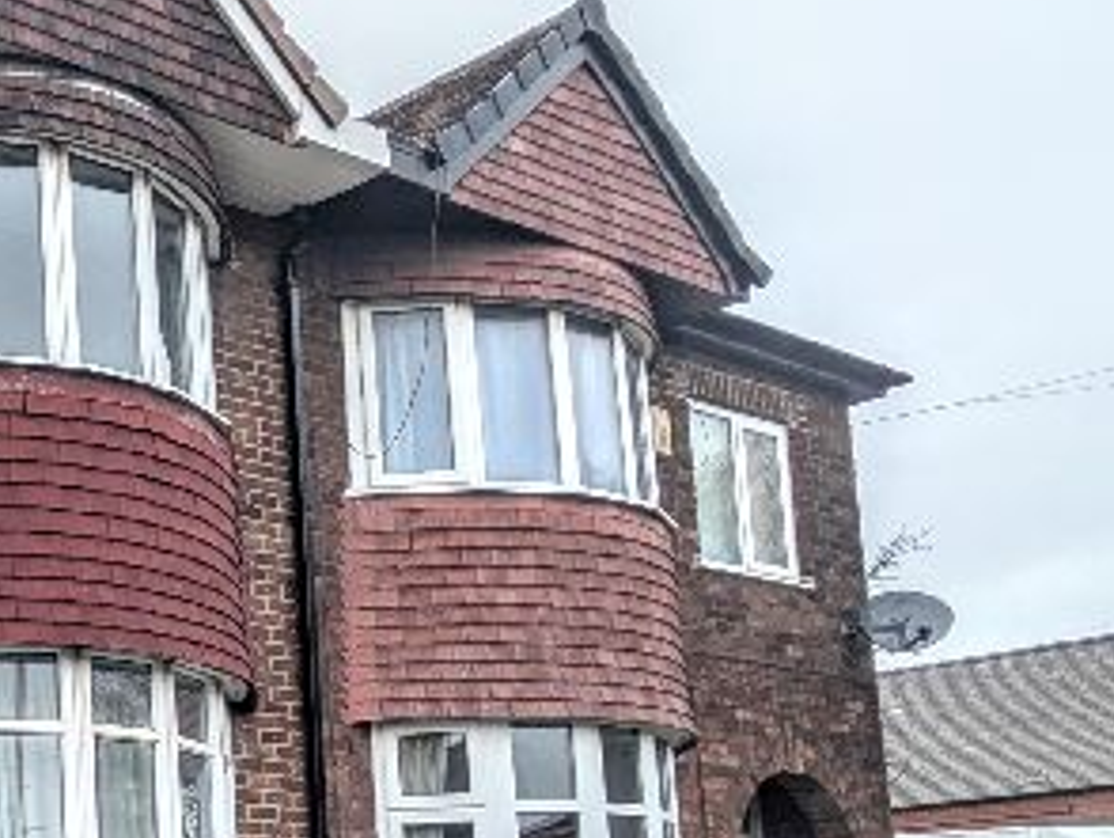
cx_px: -424
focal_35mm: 49
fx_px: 1578
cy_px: 804
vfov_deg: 28.2
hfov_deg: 29.2
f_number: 1.7
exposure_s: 1/456
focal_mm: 2.02
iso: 52
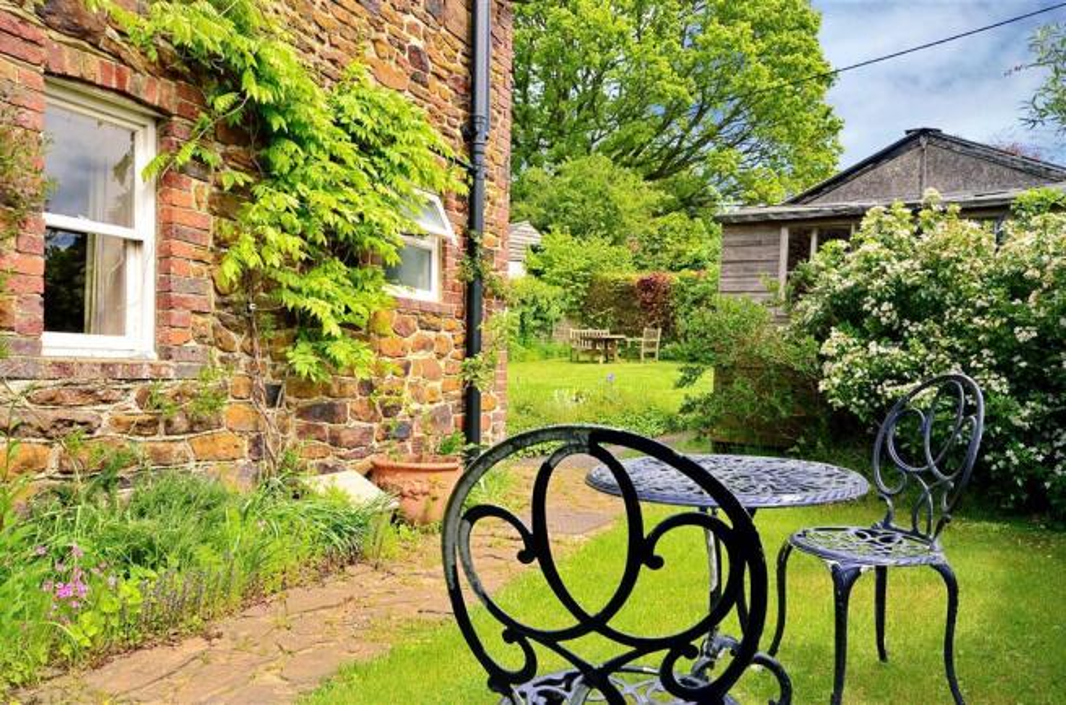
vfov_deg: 43.4
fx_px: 886
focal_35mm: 30
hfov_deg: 62.0
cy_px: 352
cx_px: 533
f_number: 14
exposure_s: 1/30
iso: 200
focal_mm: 20
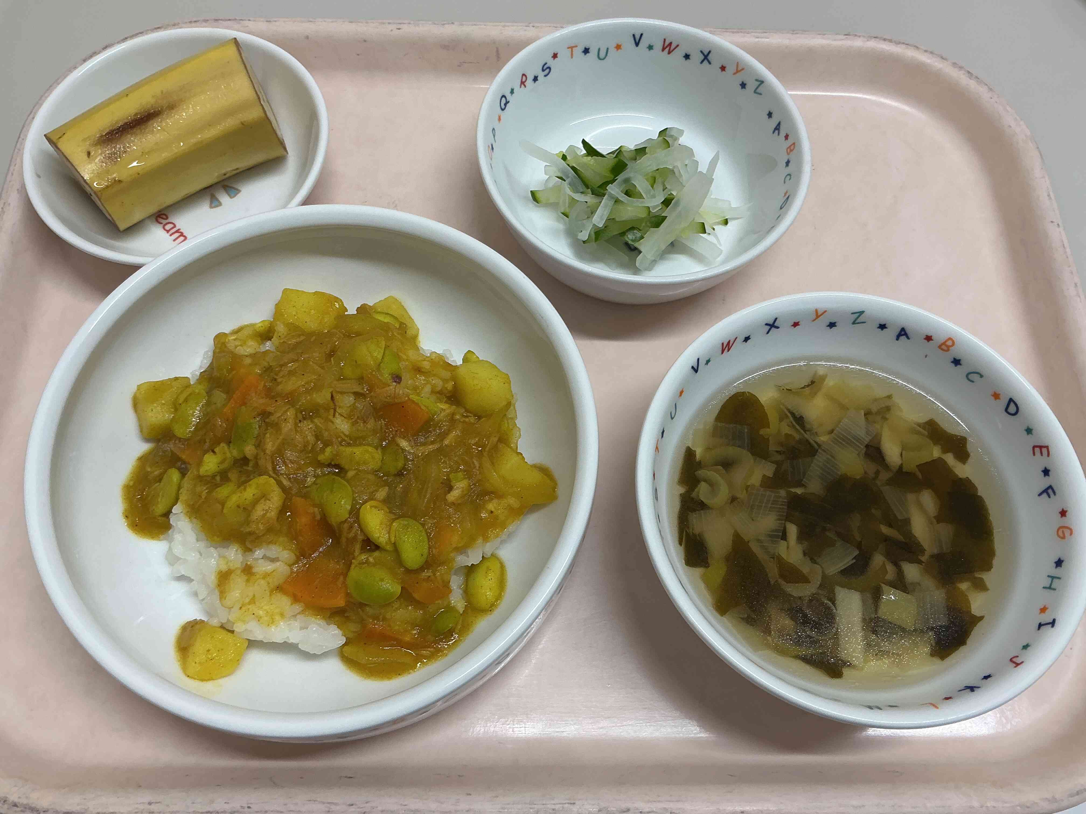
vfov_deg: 48.2
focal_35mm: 29
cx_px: 543
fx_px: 910
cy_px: 407
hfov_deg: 61.7
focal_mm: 3
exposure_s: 1/60
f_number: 1.8
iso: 32
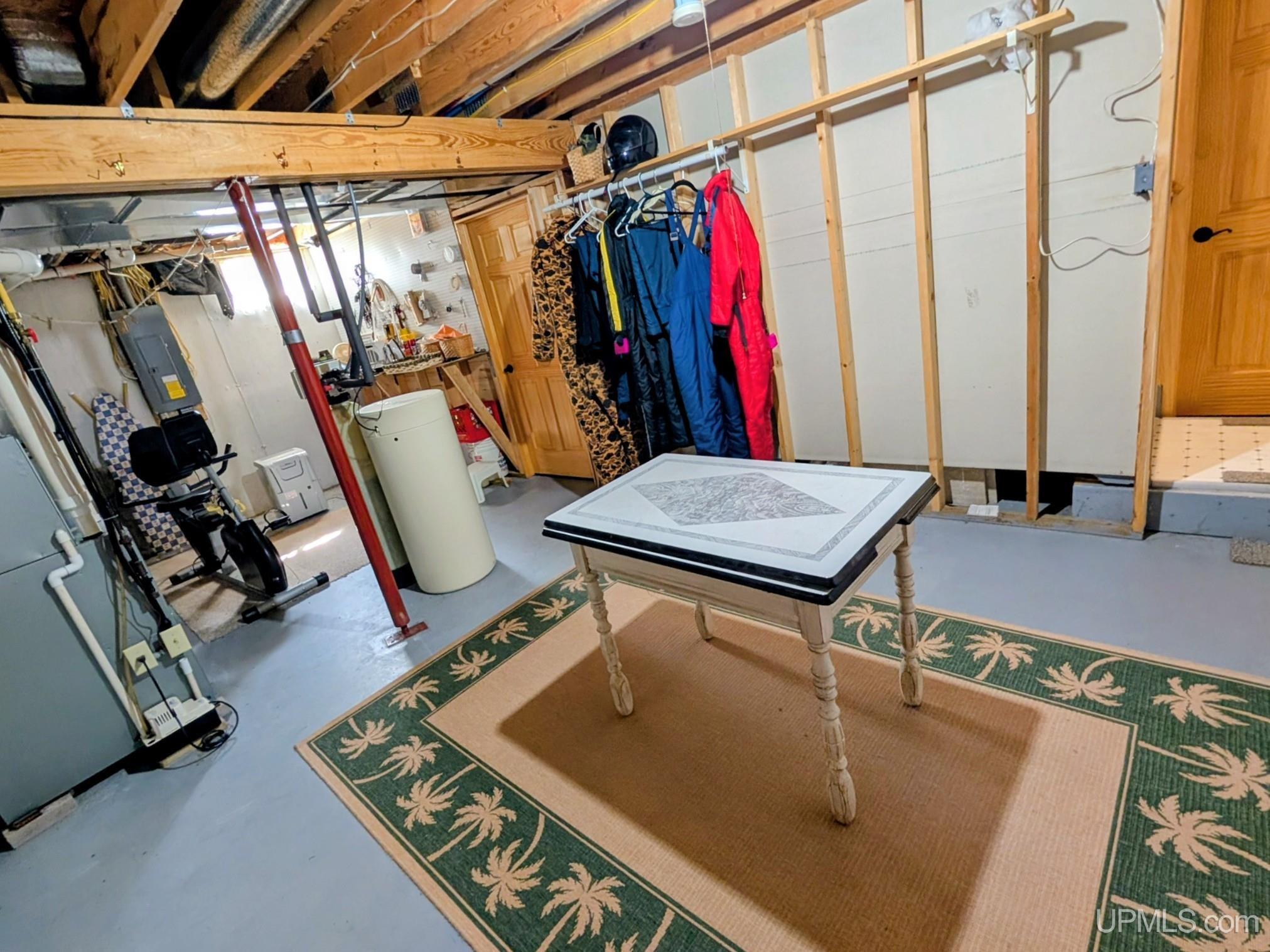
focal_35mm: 12
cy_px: 476
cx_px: 635
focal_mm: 2.02
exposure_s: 1/30
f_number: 1.7
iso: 133
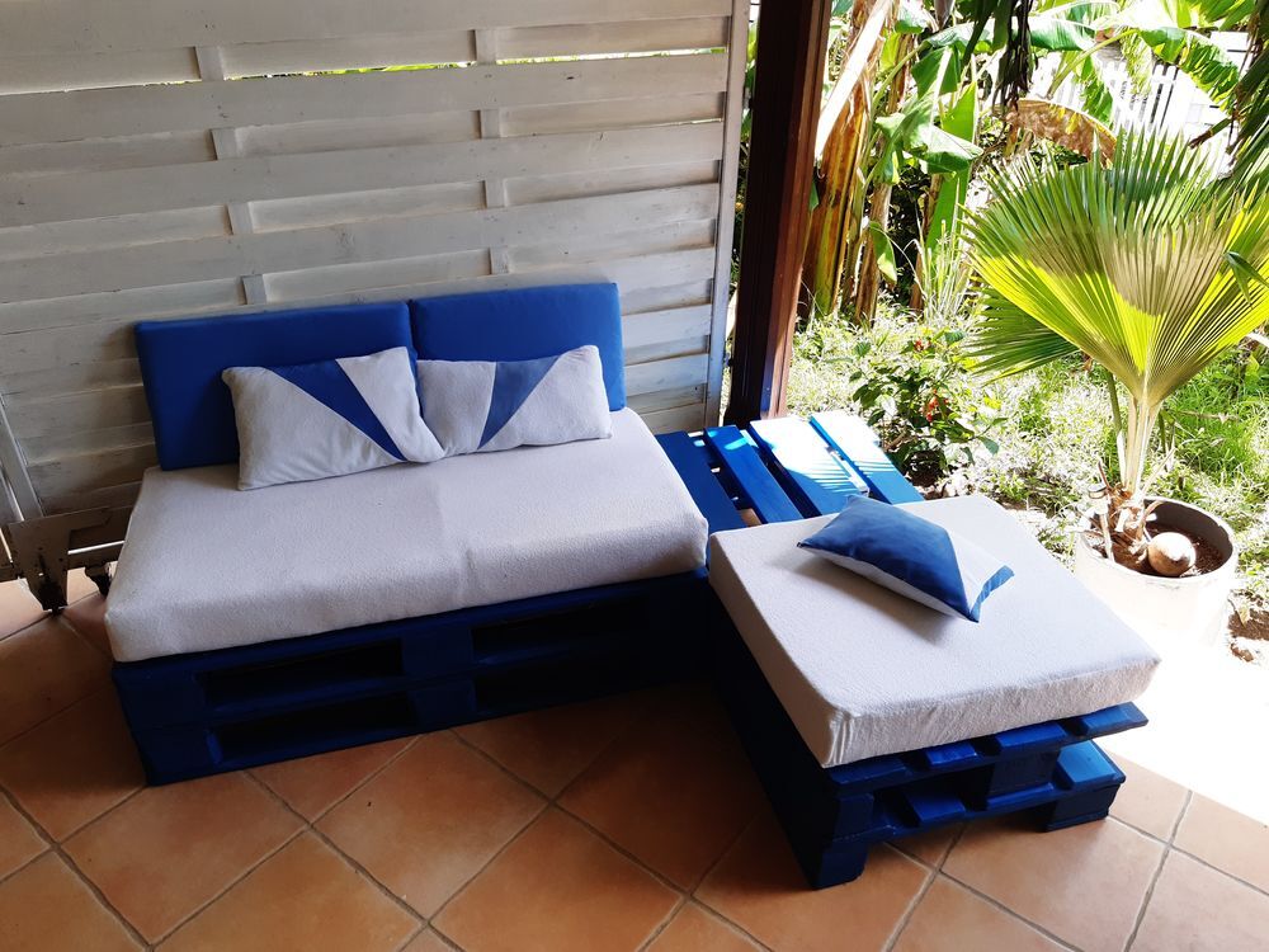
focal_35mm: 26
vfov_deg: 53.1
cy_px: 476
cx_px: 634
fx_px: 953
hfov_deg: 67.3
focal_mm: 3.92
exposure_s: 1/445
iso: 40
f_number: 1.7
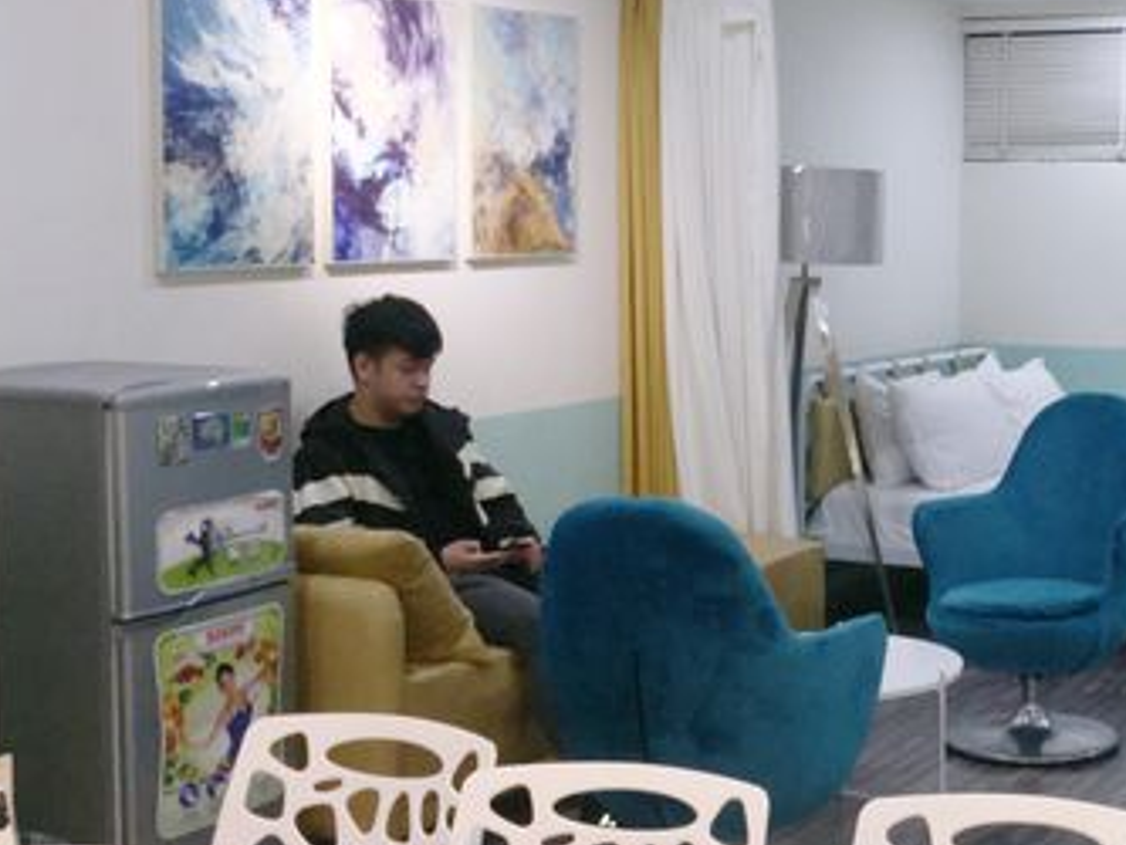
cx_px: 1008
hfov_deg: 28.7
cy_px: 331
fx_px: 2115
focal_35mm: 65
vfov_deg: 22.6
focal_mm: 4.15
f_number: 2.2
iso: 32
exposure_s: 1/62
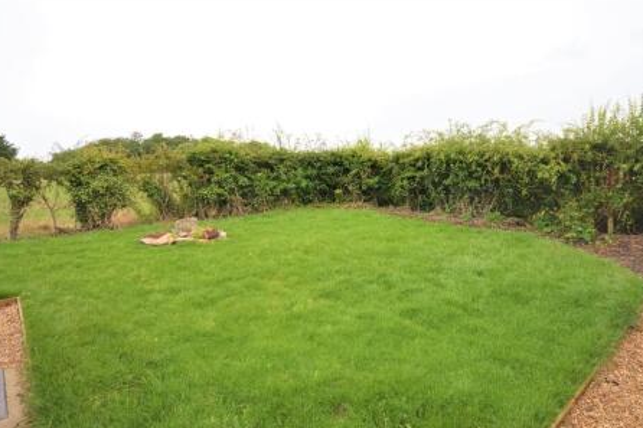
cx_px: 327
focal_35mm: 16
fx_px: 286
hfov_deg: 96.7
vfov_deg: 73.7
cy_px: 218
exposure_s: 1/200
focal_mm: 10
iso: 100
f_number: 4
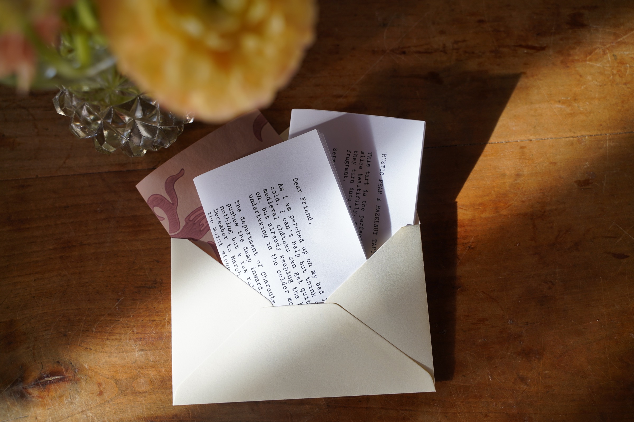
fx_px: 652
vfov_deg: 35.9
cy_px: 211
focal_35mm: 37
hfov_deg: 51.9
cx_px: 317
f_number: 4
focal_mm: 37
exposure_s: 1/60
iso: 100
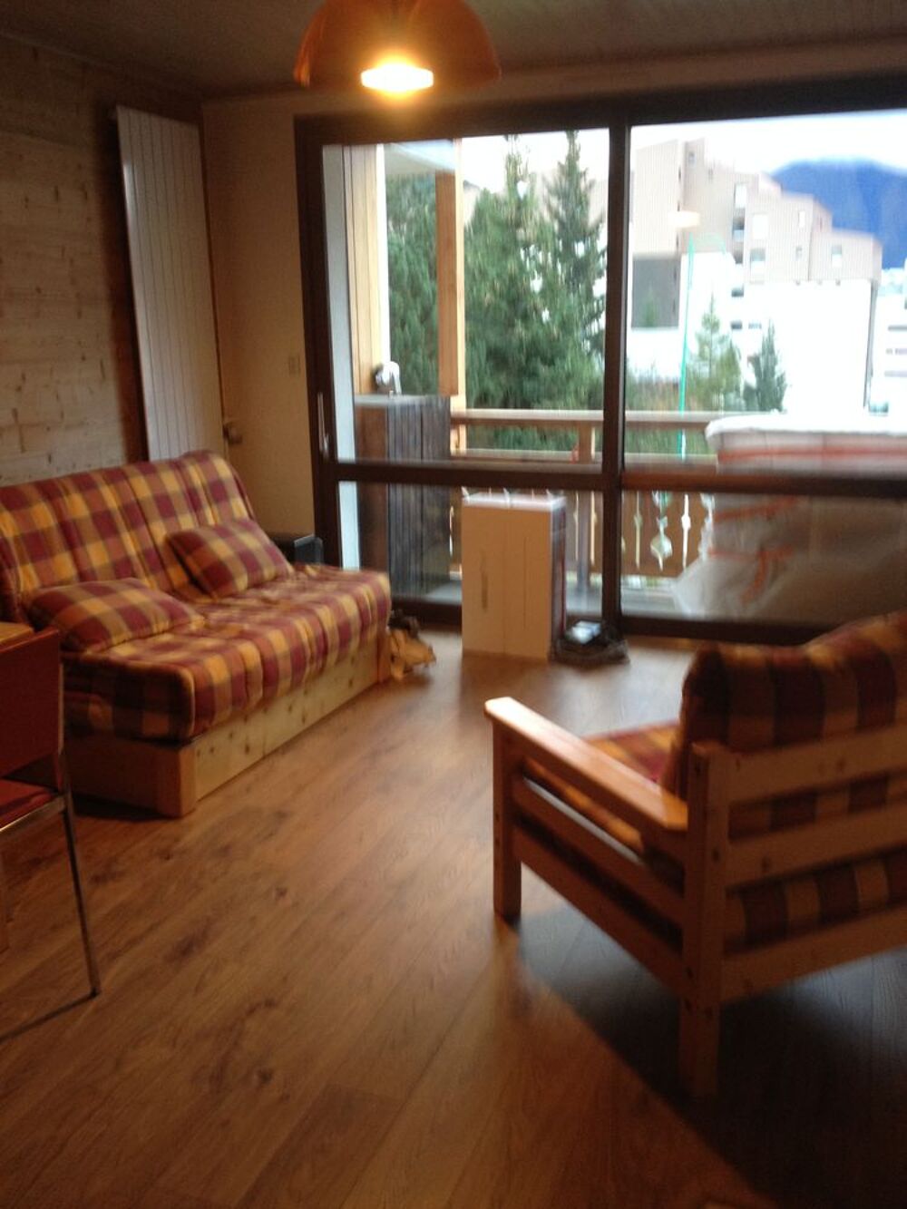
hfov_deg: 40.7
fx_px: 1223
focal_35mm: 35
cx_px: 454
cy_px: 604
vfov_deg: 52.6
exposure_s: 1/20
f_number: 2.4
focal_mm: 4.28
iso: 125
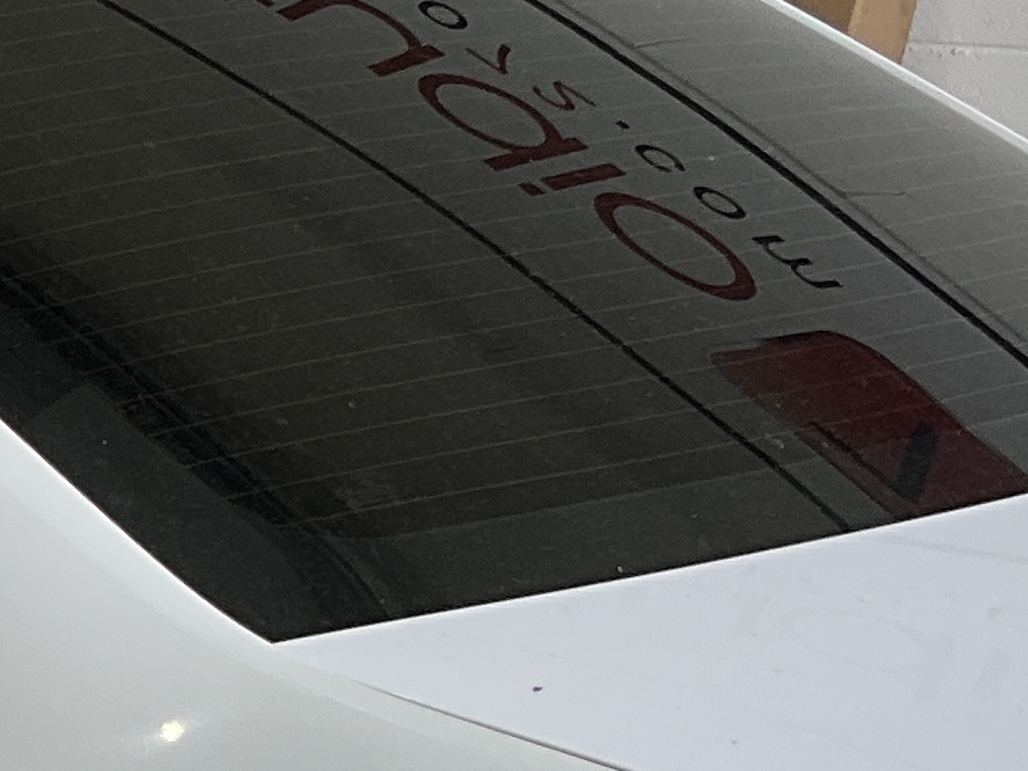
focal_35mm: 154
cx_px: -454
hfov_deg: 12.3
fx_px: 4573
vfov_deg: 9.3
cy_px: 1228
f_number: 1.8
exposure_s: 1/309
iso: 25
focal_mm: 3
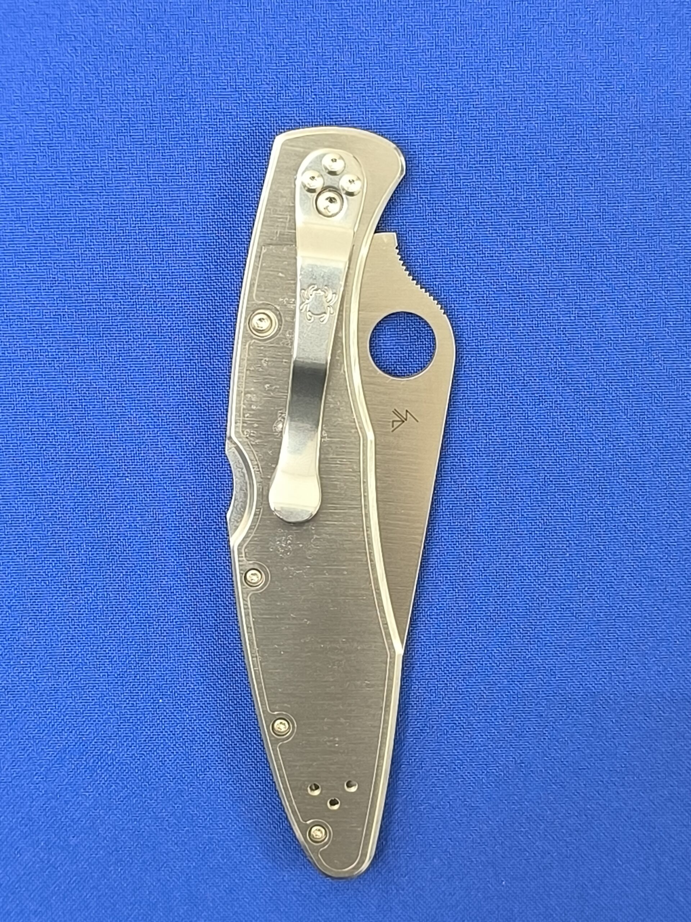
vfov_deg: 27.8
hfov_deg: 21.0
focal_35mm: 70
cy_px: 461
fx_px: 1863
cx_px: 346
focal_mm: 6.14
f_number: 1.65
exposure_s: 1/50
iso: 640
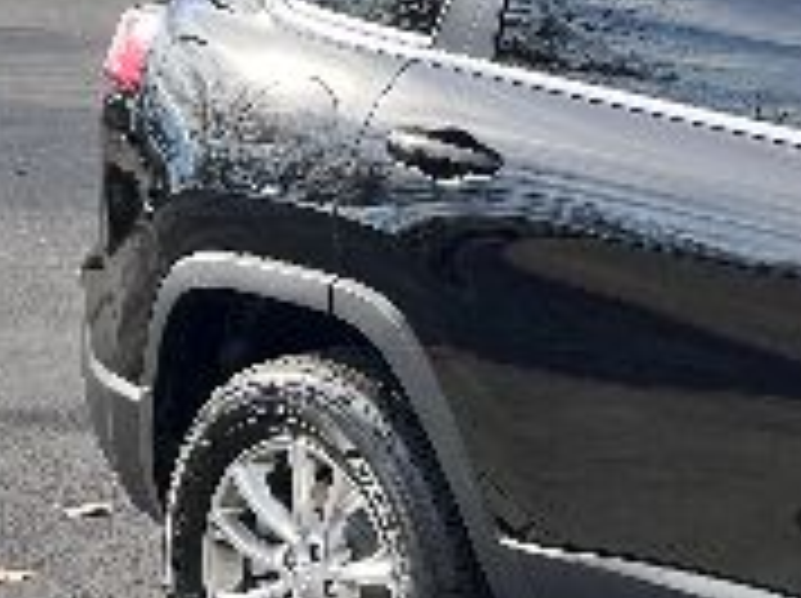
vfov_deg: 12.6
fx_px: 2704
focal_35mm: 117
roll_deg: -0.4
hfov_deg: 14.7
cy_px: 162
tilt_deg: -6.9
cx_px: 1449
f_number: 1.6
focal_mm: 5.1
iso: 50
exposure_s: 1/1117
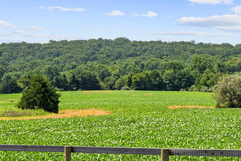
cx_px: 188
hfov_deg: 12.4
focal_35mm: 165
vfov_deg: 8.3
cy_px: 75
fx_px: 1105
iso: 200
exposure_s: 1/400
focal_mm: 91
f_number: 8
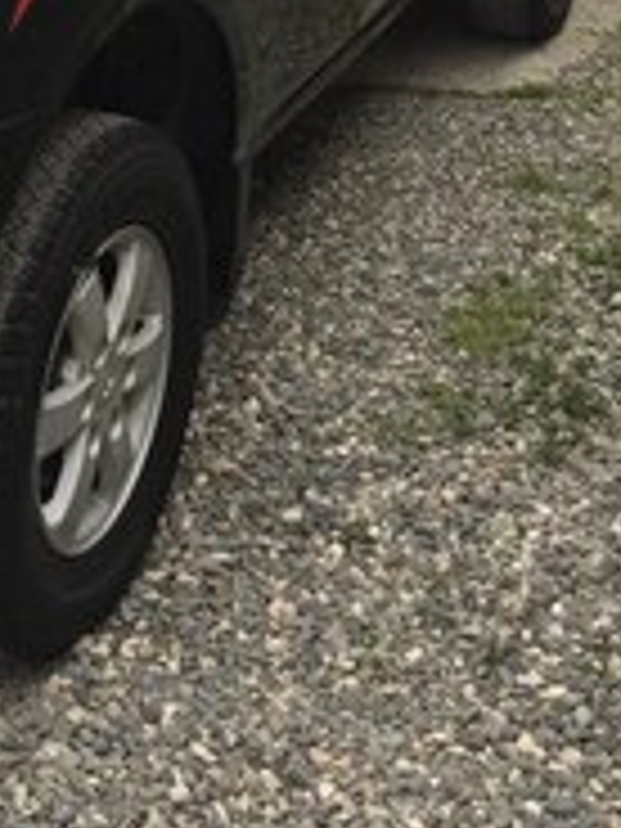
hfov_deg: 18.7
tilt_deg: -11.9
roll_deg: -2.0
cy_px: -148
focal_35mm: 78
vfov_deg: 23.1
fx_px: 1866
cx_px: 117
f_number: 2.2
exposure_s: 1/520
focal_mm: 4.15
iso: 32
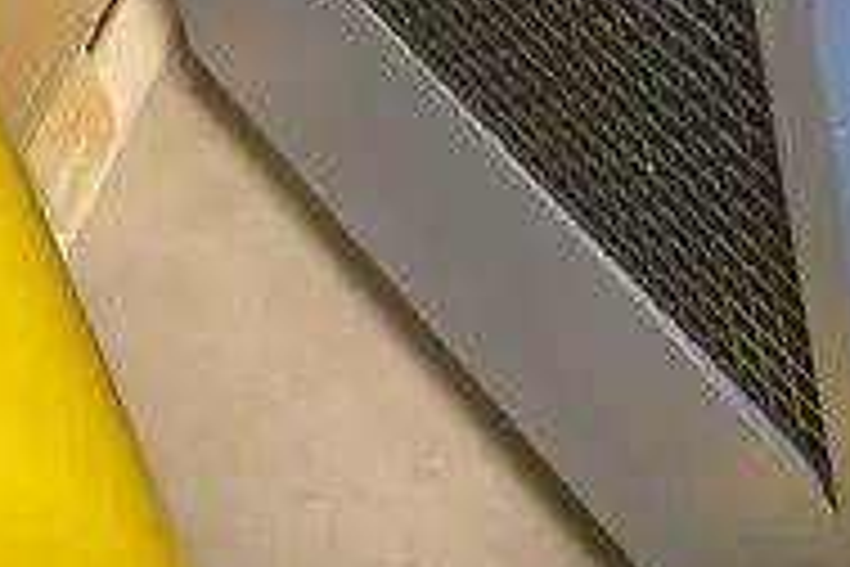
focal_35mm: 105
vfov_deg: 10.9
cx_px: 1111
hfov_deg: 18.1
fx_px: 2479
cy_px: -826
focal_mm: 4.2
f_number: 1.6
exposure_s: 1/63
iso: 125
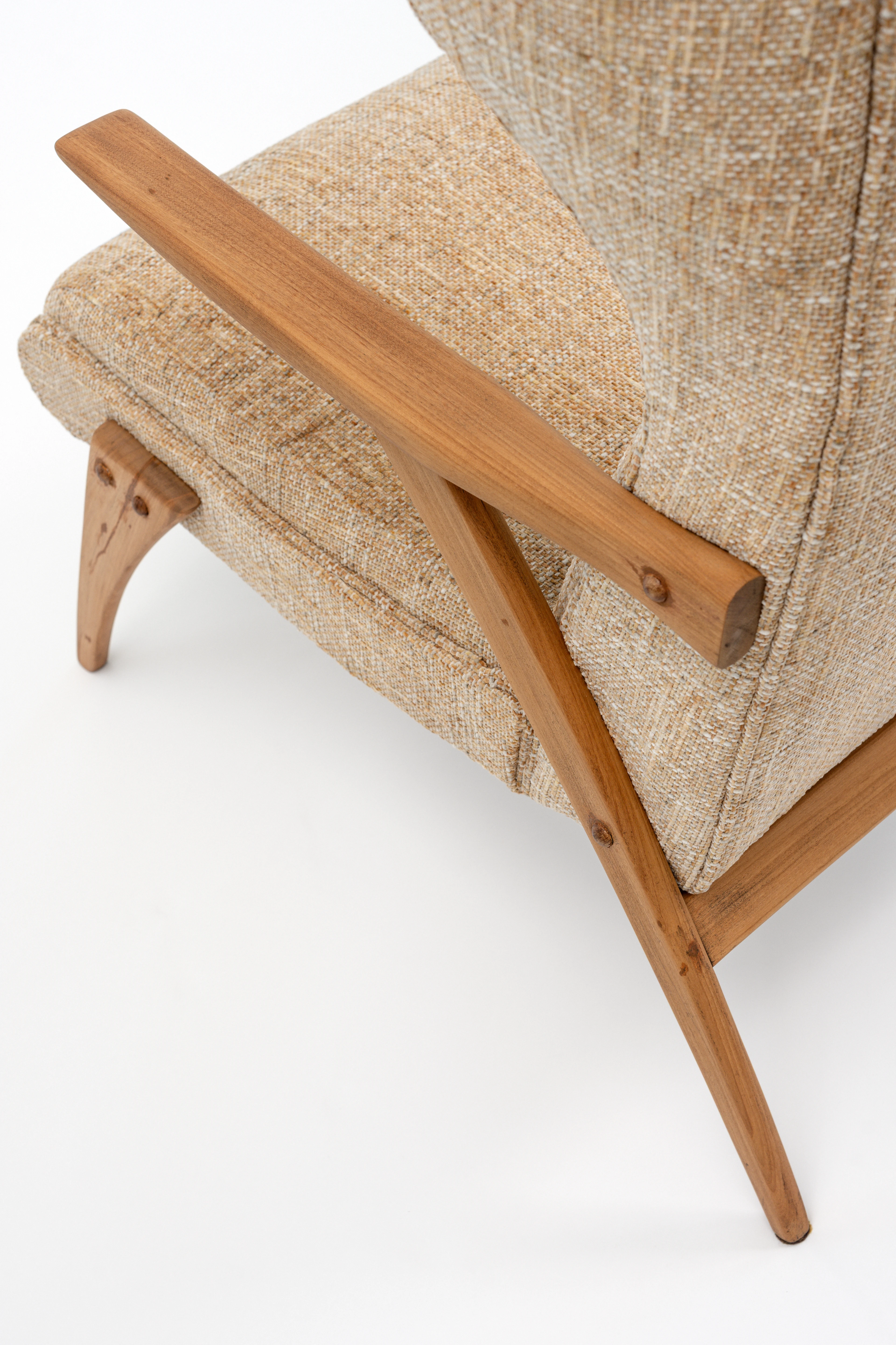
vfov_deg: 39.6
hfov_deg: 27.0
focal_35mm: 50
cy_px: 672
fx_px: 1867
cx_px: 448
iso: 250
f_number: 8
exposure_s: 1/80
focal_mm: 50
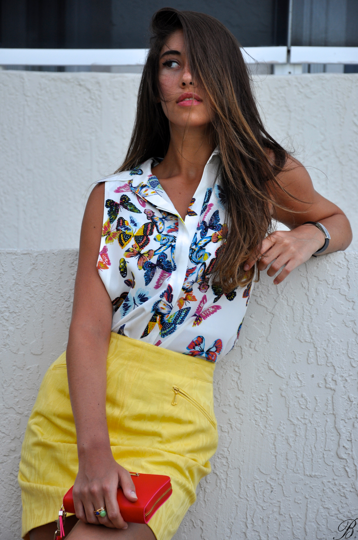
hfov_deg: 11.4
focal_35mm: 120
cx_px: 179
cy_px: 270
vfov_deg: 17.1
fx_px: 1795
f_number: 5.6
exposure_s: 1/125
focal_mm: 80
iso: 200
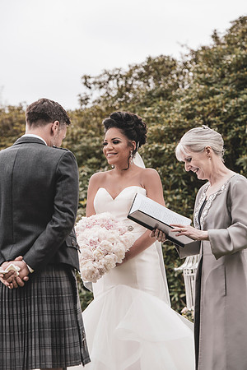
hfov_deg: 11.2
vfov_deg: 16.8
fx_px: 1255
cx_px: 124
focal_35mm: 122
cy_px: 185
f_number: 5.6
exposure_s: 1/320
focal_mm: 122
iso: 250
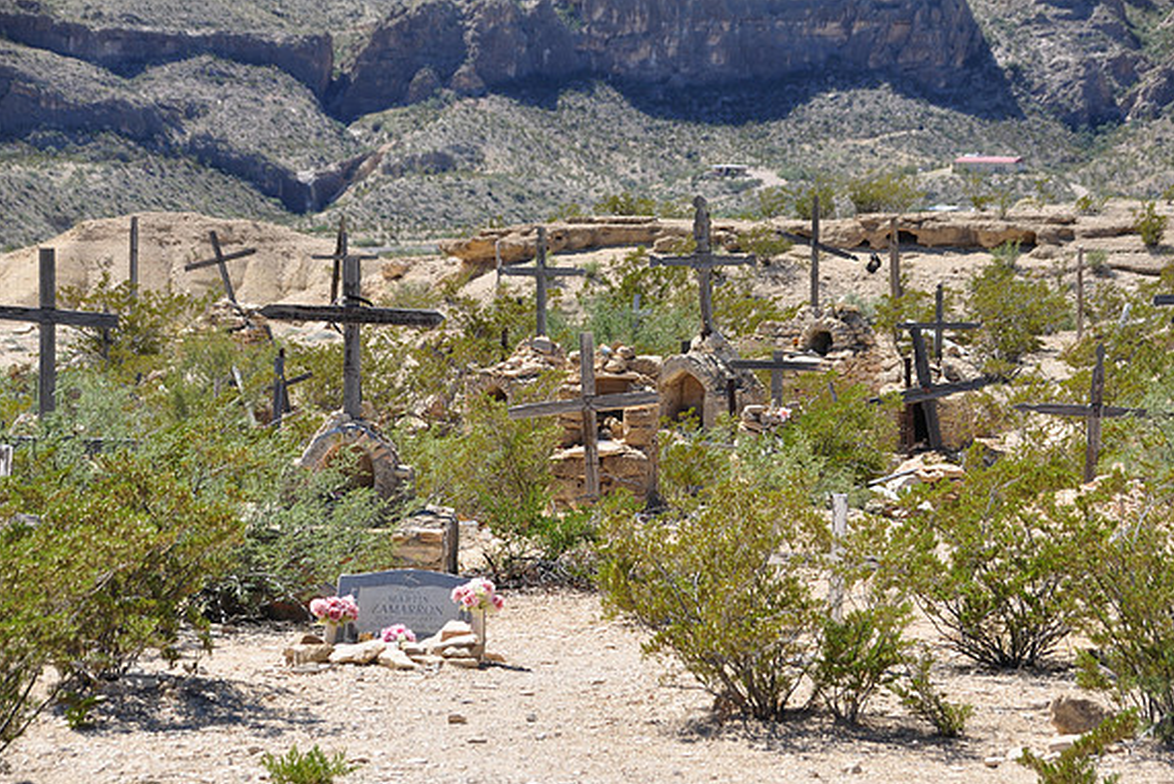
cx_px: 594
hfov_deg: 13.8
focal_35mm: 149
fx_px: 4860
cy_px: 394
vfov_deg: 9.2
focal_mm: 98
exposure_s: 1/200
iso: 200
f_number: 10
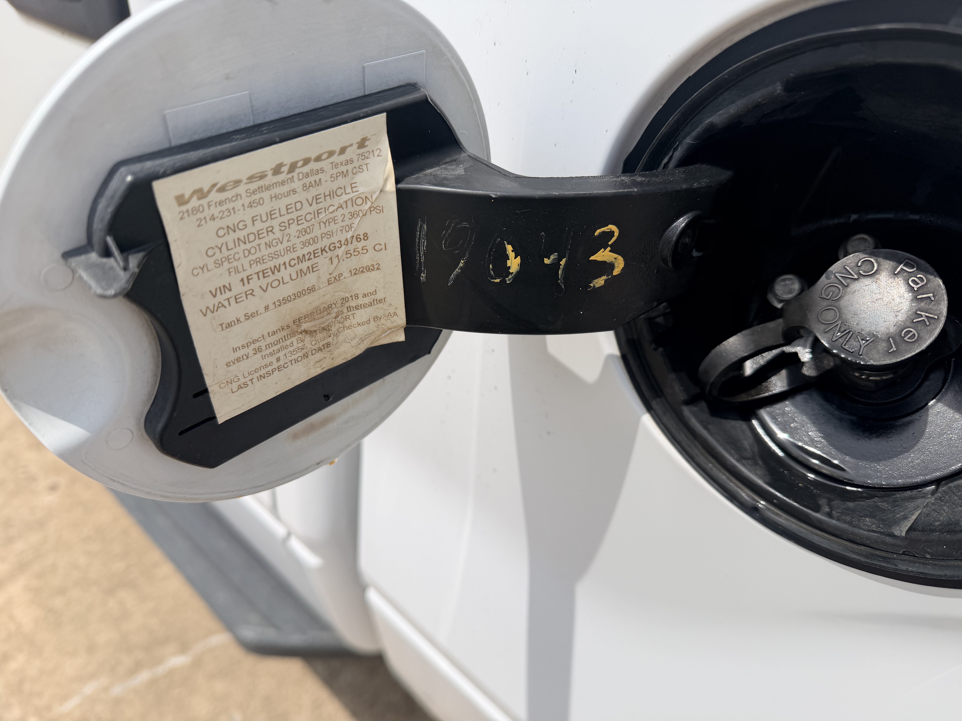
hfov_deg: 71.6
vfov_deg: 56.8
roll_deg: +1.7
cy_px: 360
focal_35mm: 24
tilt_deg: -36.7
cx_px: 481
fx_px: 667
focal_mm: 6.76
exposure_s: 1/6711
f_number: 1.78
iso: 80
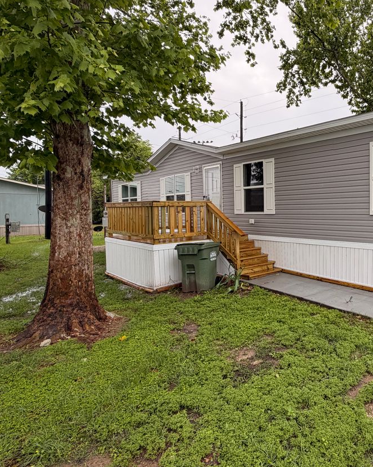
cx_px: 326
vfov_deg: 72.5
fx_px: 318
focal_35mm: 23
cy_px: 218
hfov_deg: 54.1
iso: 40
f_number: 2.2
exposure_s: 1/564
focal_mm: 2.22
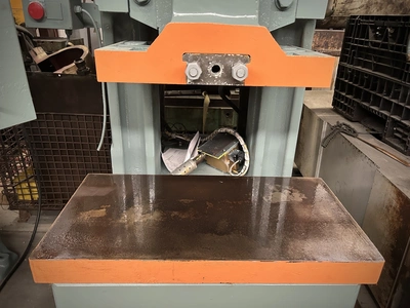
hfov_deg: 67.3
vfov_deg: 53.1
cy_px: 154
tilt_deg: -23.6
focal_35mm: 26
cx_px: 205
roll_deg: -1.1
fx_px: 308
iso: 500
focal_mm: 5.7
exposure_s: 1/40
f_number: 1.5
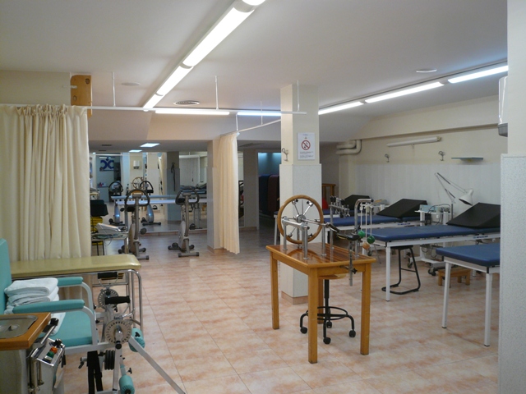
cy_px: 197
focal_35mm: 32
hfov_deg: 56.8
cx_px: 263
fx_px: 486
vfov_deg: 44.2
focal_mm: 5.2
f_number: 2.9
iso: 100
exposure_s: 1/30
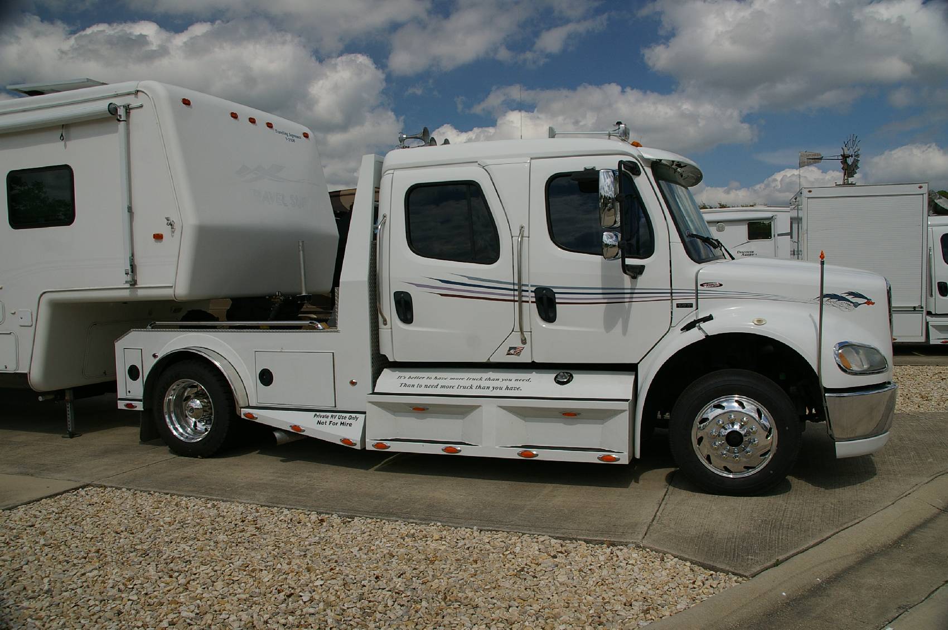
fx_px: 2091
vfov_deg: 17.1
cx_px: 474
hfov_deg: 25.5
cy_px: 315
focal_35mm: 80
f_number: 9.5
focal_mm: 53
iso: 200
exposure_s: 1/350
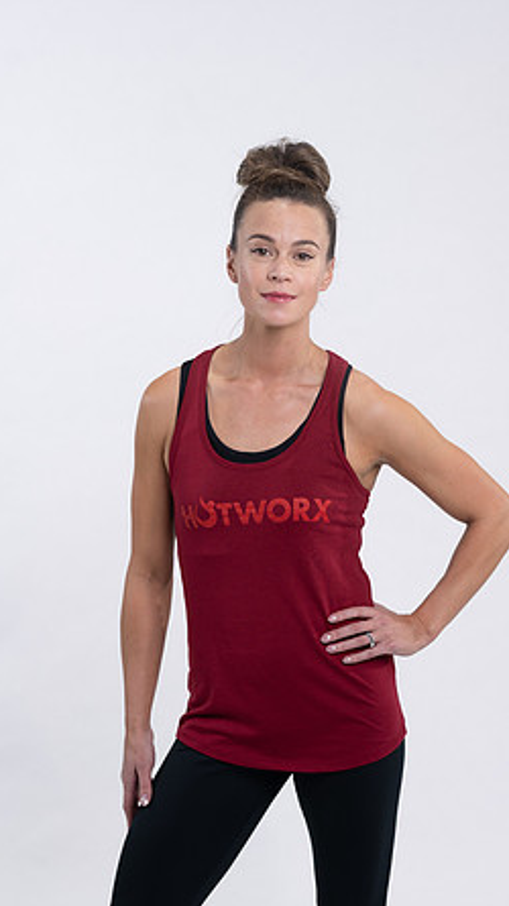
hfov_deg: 13.4
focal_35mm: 90
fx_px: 2162
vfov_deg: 23.7
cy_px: 454
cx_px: 293
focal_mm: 85
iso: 200
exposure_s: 1/125
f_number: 4
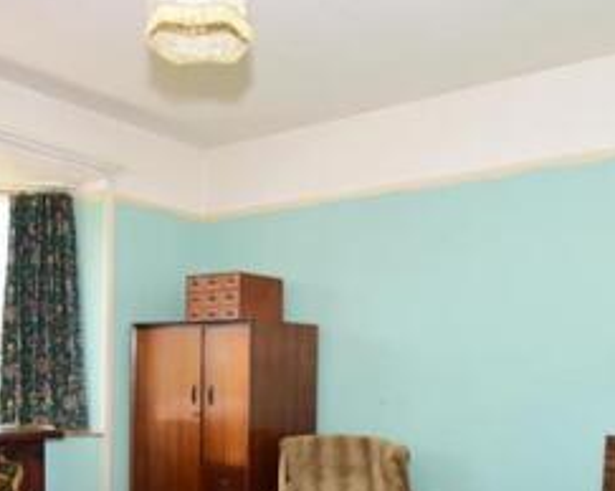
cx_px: 278
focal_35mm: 38
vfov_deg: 38.1
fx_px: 691
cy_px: 371
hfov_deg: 47.9
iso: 200
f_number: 5.6
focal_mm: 10
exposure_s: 1/125
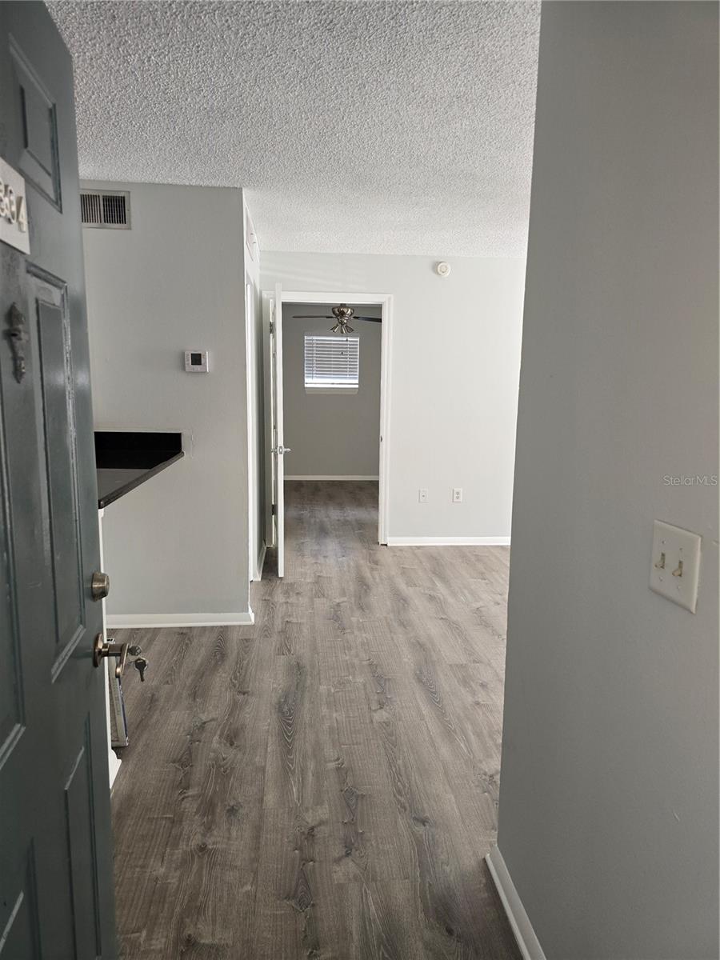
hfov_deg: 58.9
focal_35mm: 23
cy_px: 480
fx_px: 638
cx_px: 360
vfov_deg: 73.9
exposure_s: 1/60
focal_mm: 6.3
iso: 50
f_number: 1.7
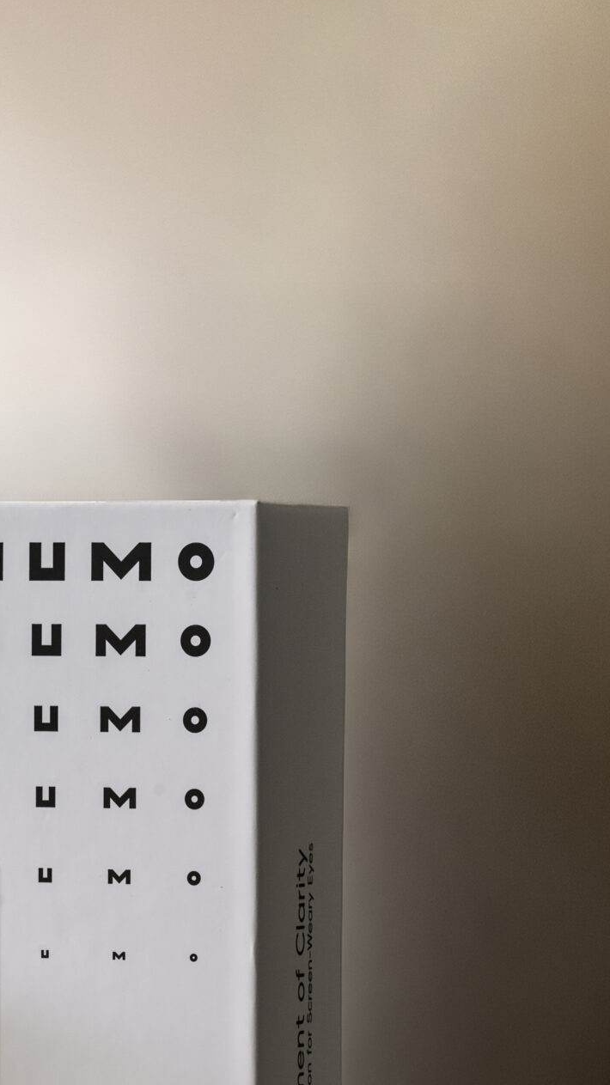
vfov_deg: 9.6
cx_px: -52
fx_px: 6415
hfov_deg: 5.4
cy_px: 975
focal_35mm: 223
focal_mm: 105
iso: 500
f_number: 14
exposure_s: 1/30
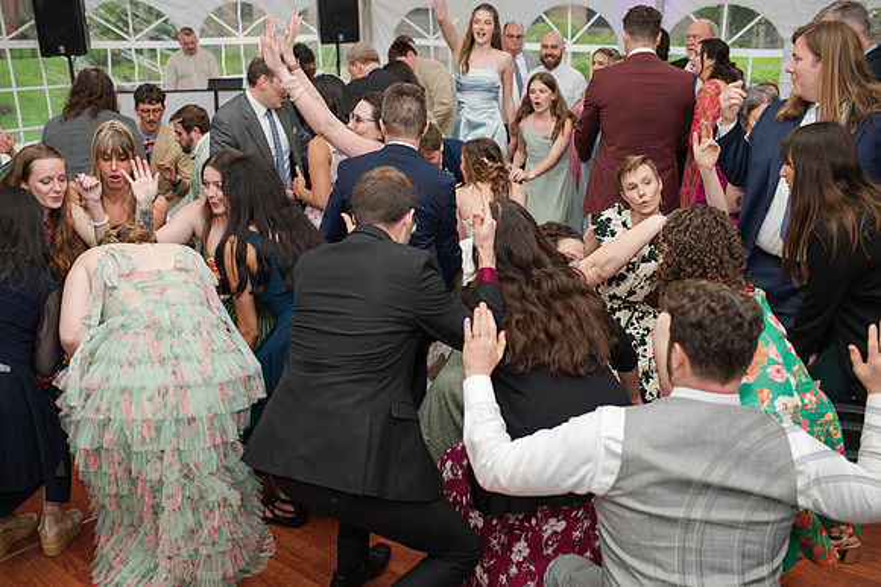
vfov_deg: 37.8
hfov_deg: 54.5
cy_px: 294
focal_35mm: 35
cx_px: 440
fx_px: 856
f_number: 3.2
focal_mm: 35
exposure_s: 1/200
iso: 800
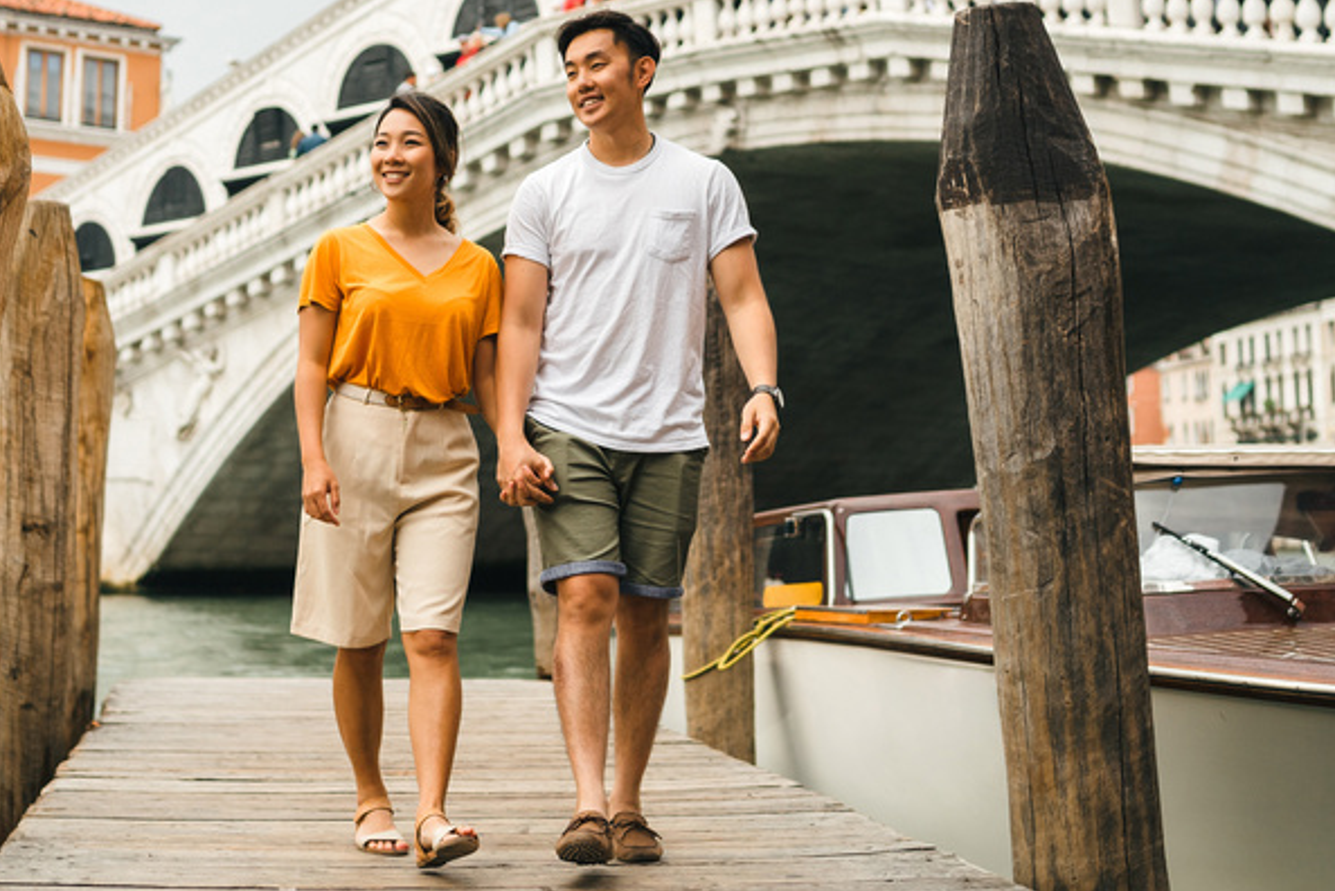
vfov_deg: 22.8
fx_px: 2189
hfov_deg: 33.7
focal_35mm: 59
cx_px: 480
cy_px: 219
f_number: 2.2
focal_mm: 35
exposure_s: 1/800
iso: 100
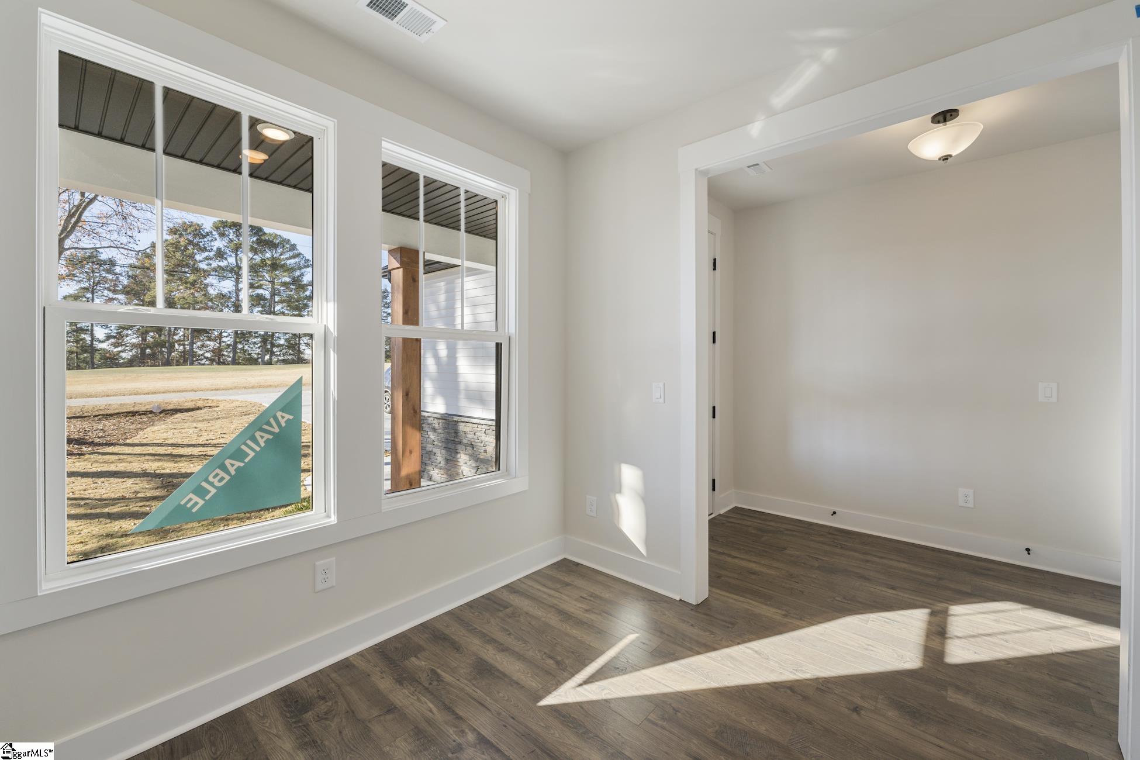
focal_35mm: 14
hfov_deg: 104.3
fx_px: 443
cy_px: 380
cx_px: 570
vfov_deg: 81.2
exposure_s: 1/50
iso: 400
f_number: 6.3
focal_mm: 14
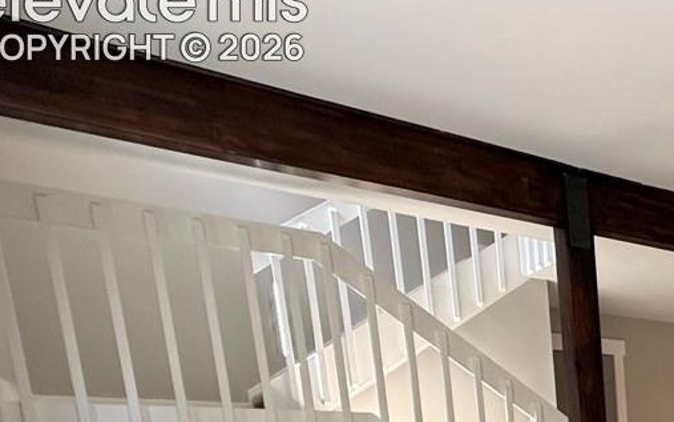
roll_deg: +0.4
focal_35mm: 41
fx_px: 753
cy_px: 599
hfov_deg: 34.0
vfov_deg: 25.2
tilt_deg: -10.0
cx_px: 883
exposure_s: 1/99
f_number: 2.2
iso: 160
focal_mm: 2.22
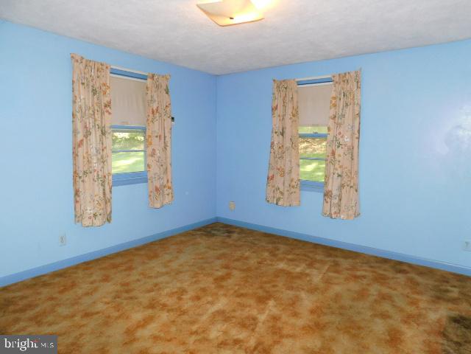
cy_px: 177
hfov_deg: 73.9
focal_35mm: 23
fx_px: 313
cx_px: 236
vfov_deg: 58.9
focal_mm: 4
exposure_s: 1/30
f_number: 3
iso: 200
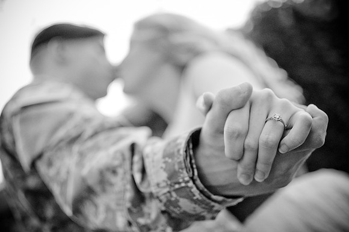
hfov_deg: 37.9
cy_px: 116
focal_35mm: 52
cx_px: 174
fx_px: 508
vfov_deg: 25.7
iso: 3200
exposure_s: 1/4000
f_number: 1.8
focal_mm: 35
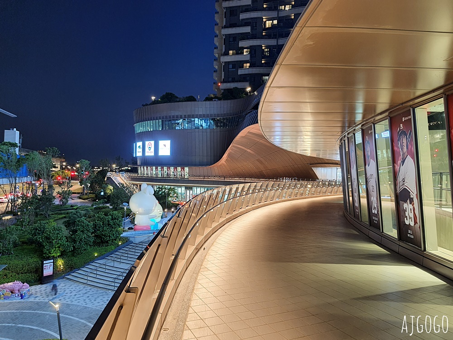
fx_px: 340
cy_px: 170
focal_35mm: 26
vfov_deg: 53.1
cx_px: 226
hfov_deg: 67.3
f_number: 1.7
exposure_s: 1/5
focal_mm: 4.32
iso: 100
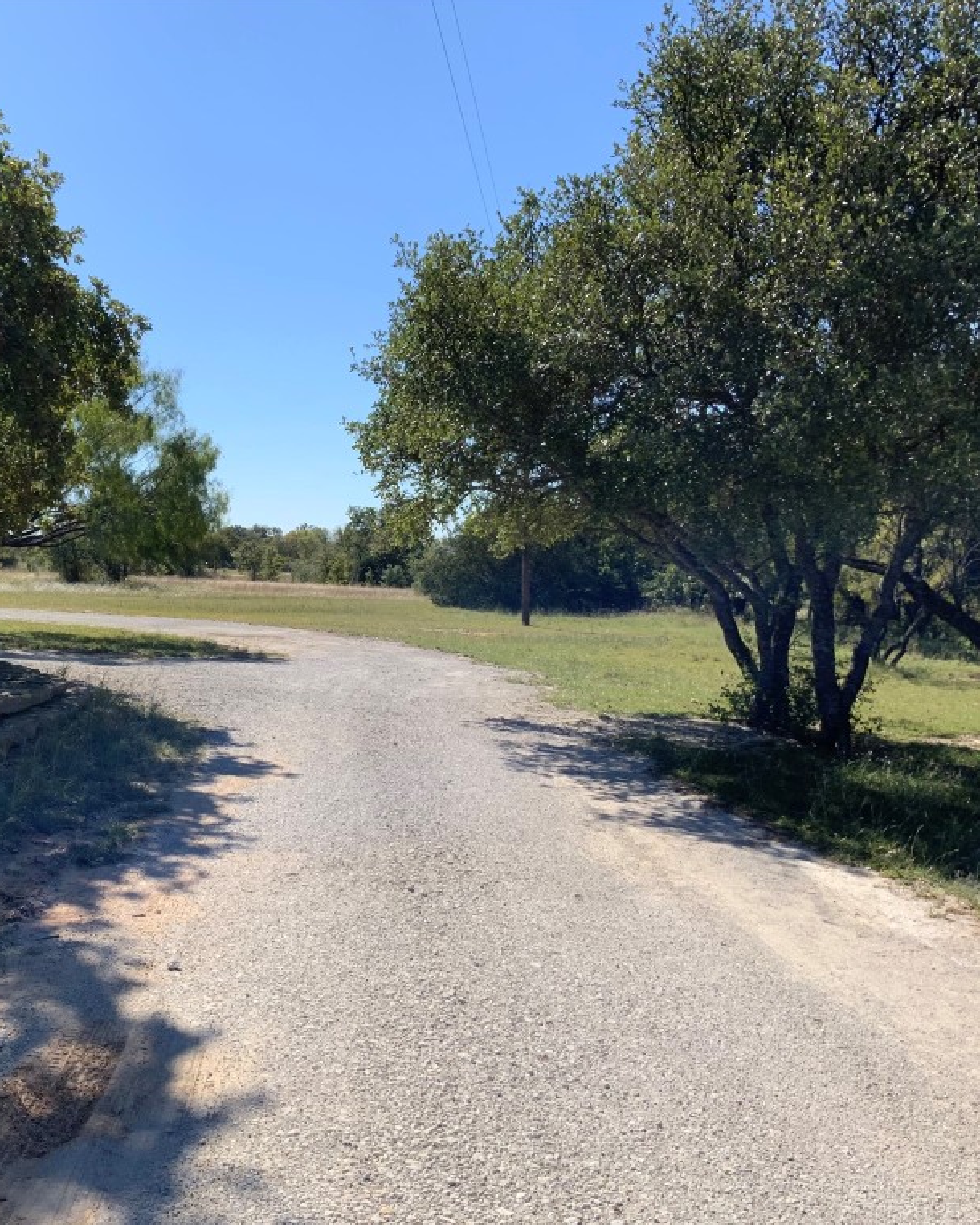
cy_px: 610
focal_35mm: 38
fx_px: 1378
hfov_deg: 38.5
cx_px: 291
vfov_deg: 47.9
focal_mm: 3
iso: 16
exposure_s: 1/1984
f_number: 1.8
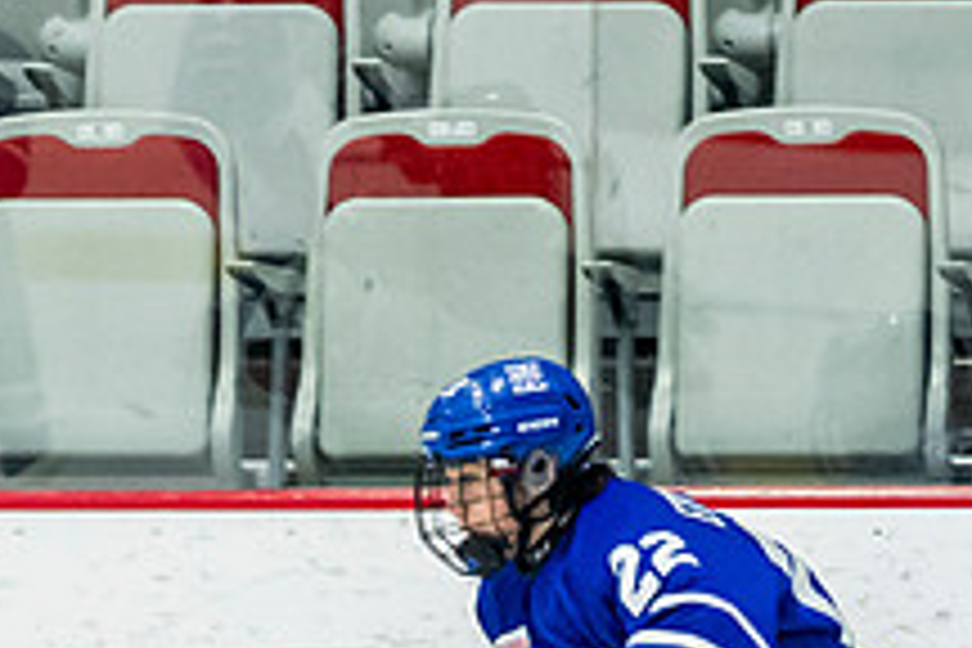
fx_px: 20545
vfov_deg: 1.8
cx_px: 624
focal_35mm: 761
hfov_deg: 2.7
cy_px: 835
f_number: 3.2
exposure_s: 1/1000
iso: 1600
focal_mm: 105
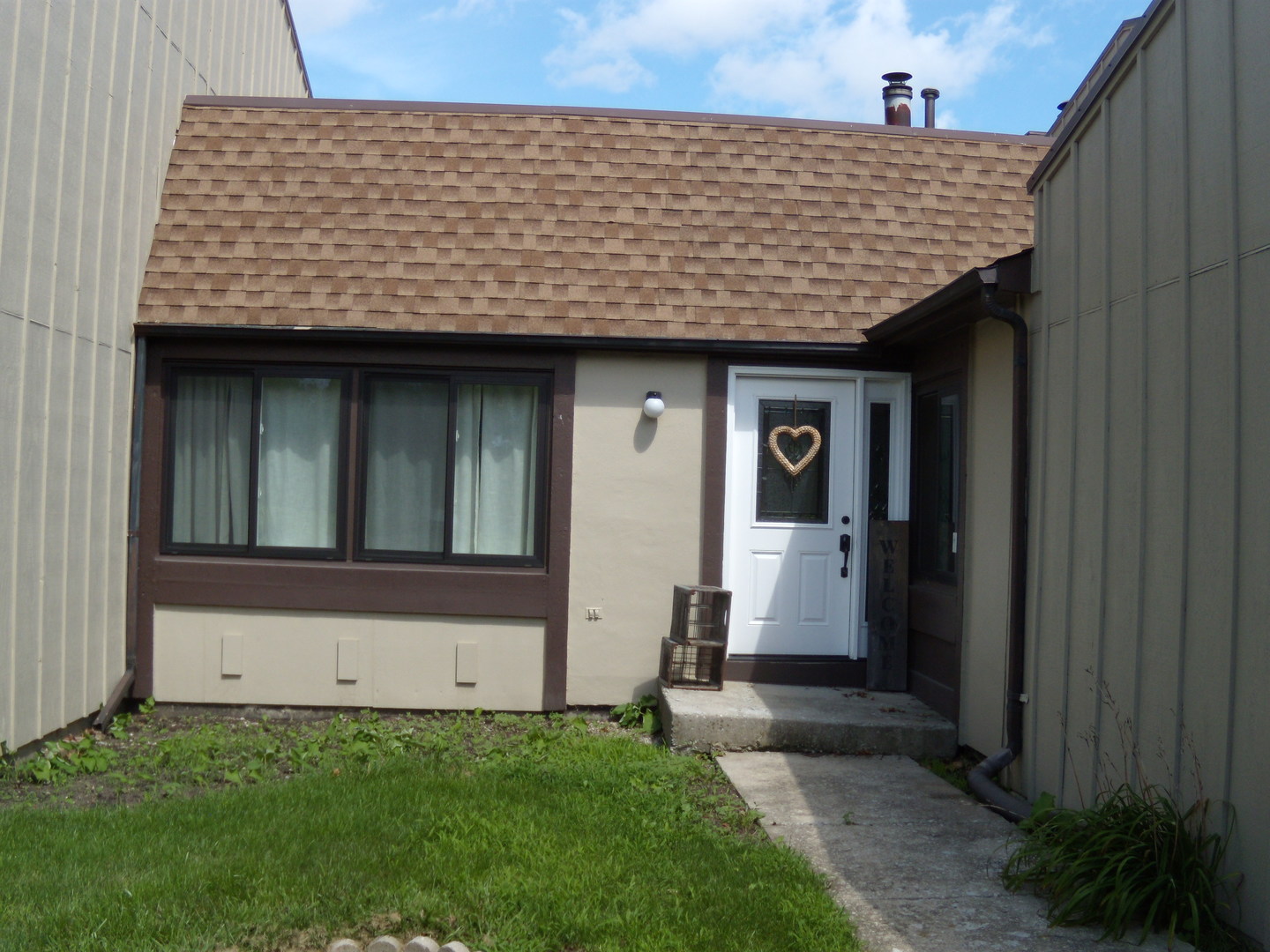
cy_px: 476
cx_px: 635
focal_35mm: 36
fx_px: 1321
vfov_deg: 39.7
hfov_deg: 51.4
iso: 80
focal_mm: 6.4
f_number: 3.6
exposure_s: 1/640
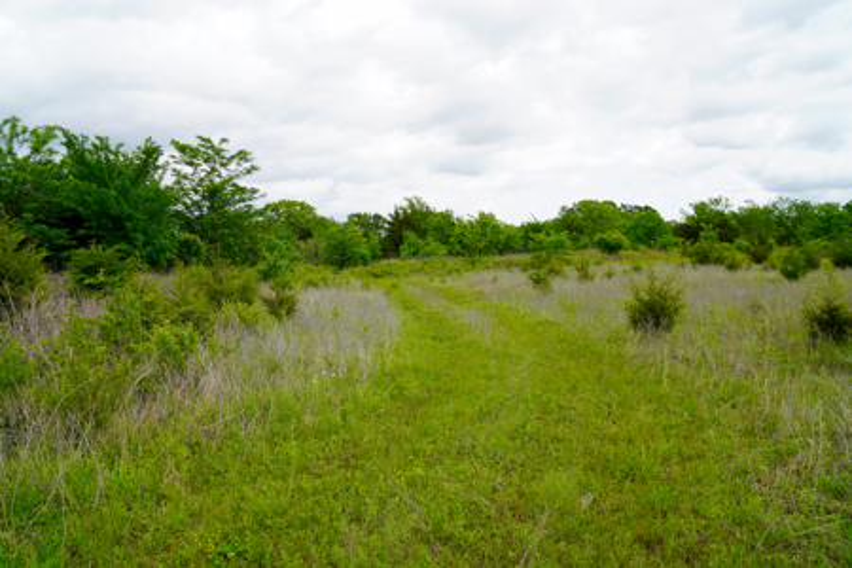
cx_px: 426
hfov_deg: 73.7
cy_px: 284
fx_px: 568
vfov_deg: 53.1
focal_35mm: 24
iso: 100
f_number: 8
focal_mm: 16
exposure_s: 1/125
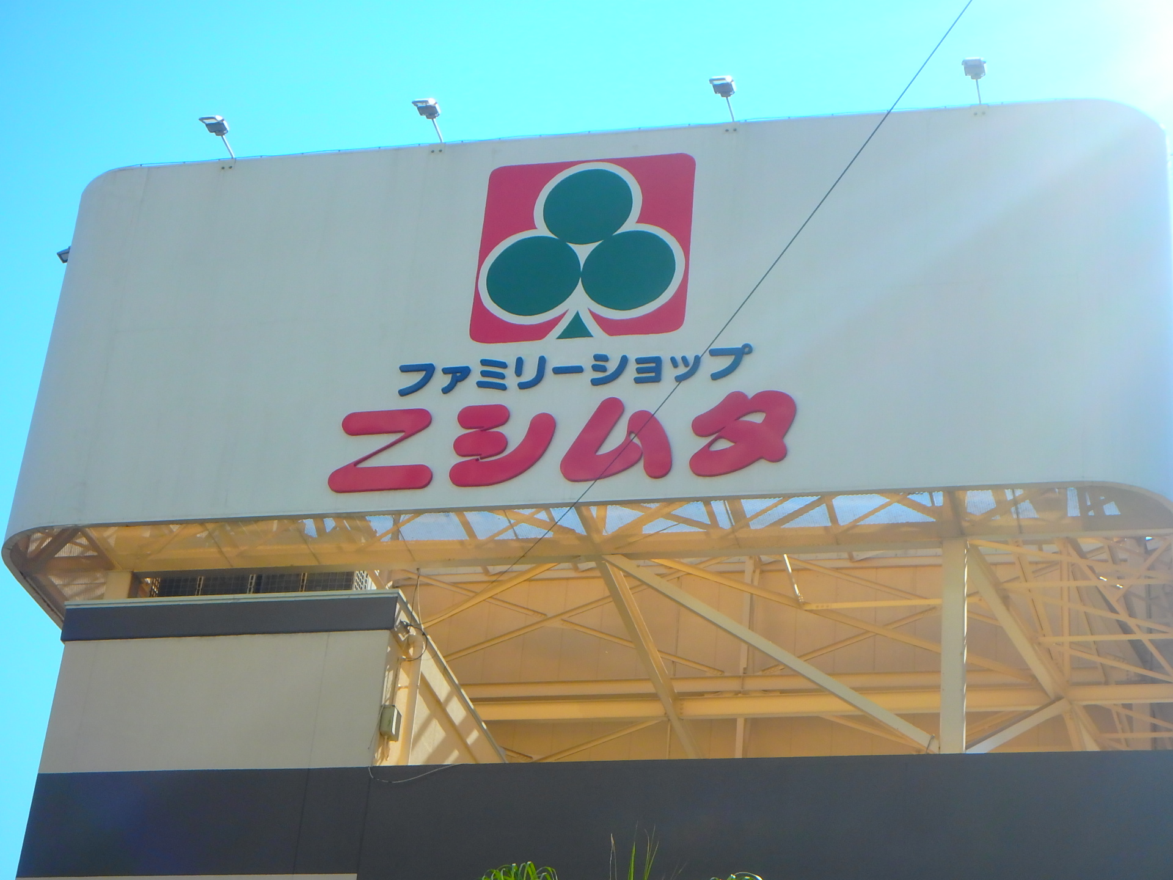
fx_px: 2236
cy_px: 440
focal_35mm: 66
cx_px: 586
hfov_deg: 29.4
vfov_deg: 22.3
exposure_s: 1/640
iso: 125
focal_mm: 11.7
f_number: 5.1
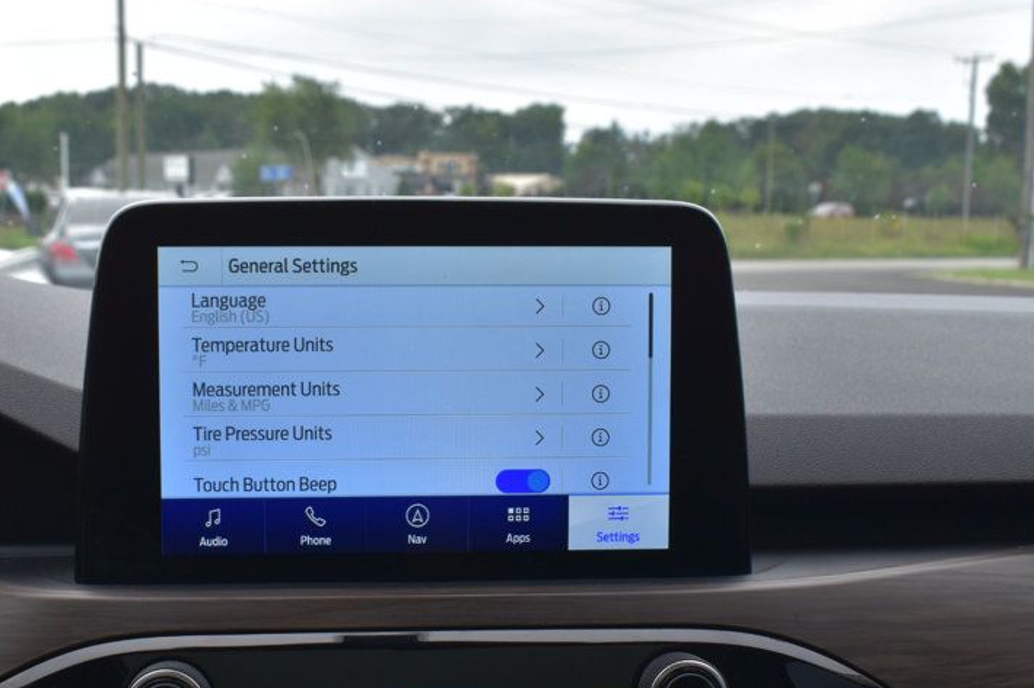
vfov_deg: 25.9
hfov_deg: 38.0
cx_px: 407
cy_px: 407
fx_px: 1493
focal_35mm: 52
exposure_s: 1/200
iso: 400
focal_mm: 24
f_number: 10
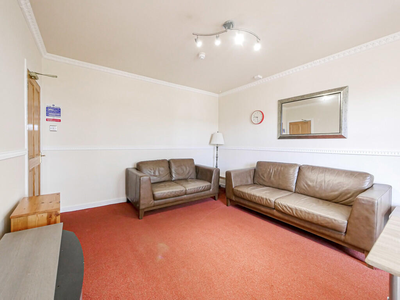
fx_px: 162
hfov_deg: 102.1
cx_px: 200
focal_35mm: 14
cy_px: 150
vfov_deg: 85.7
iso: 2500
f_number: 4
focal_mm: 7
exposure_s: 1/60
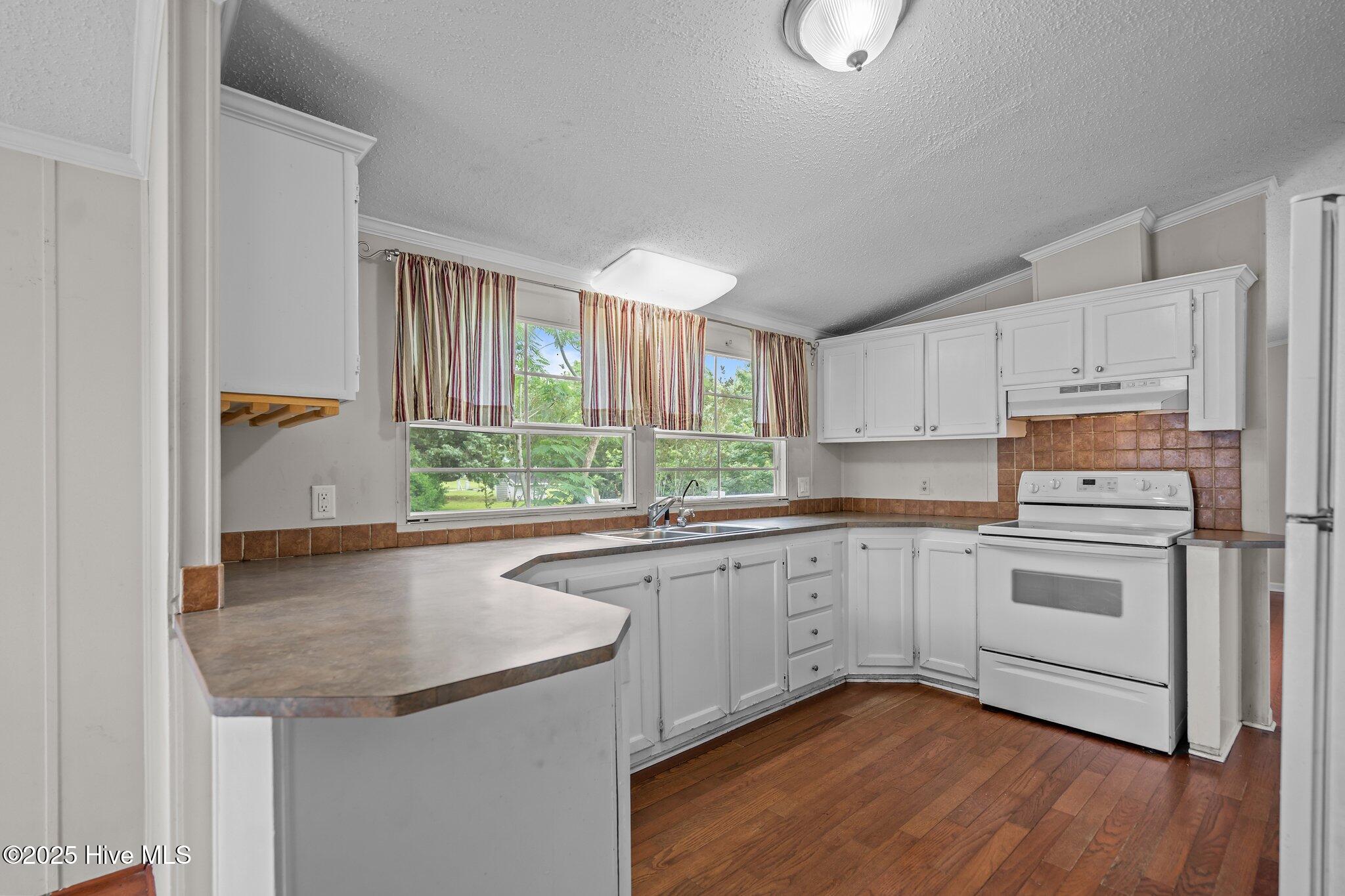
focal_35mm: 16
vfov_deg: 73.7
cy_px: 448
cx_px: 672
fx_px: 598
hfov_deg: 96.7
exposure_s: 1/13
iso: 500
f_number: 4
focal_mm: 16
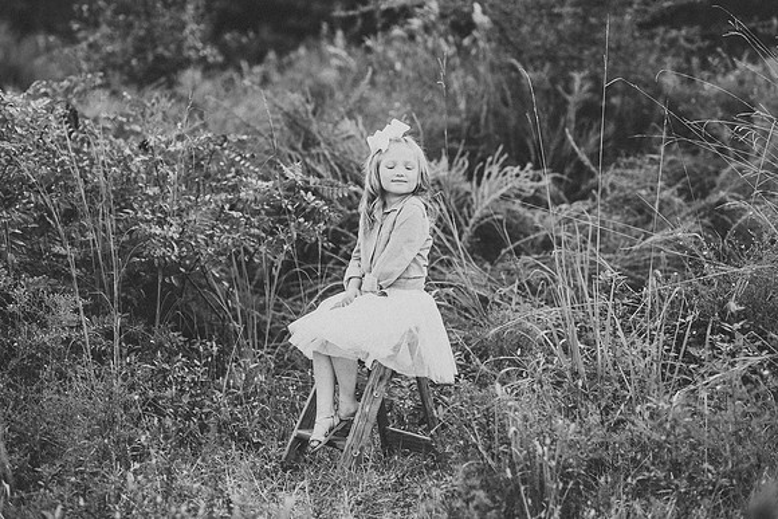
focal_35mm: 91
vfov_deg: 15.0
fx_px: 1966
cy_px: 259
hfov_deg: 22.4
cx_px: 404
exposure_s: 1/160
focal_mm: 85
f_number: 2.2
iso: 80
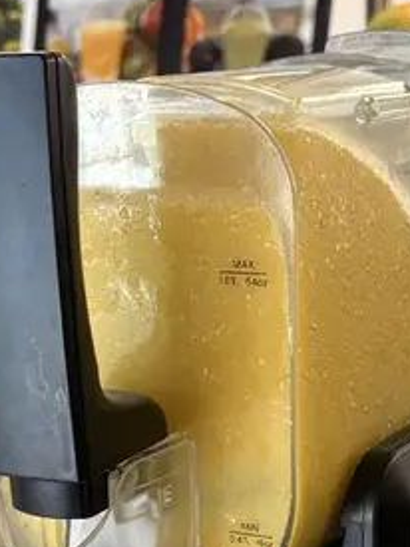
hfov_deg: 17.3
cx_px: 232
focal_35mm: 85
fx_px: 1343
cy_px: 579
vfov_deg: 22.0
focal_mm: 5.96
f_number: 1.6
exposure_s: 1/60
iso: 100
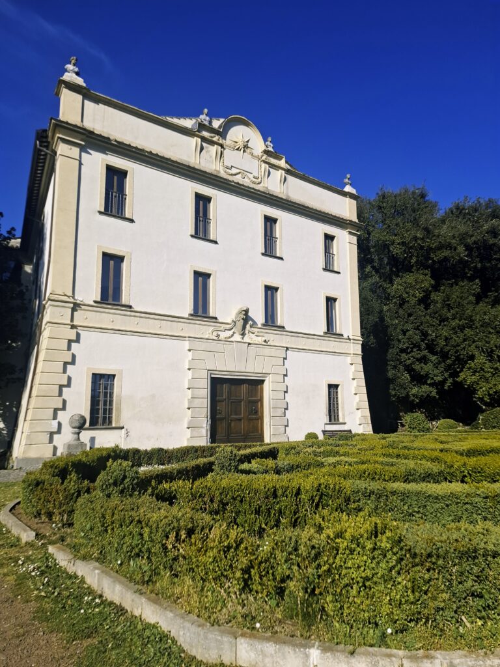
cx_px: 250
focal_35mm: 23
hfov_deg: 58.9
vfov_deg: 73.9
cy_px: 334
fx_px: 443
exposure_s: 1/2000
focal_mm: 5.54
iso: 50
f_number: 1.8
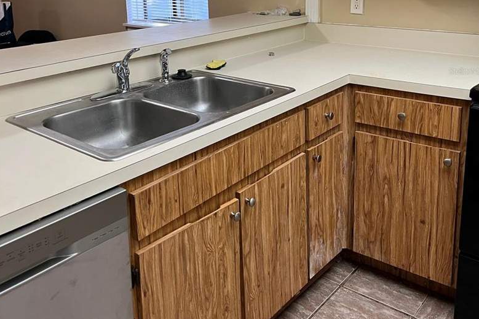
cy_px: 71
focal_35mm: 37
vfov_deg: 35.0
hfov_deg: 51.9
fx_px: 492
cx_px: 242
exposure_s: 1/60
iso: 160
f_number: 1.6
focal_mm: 5.1
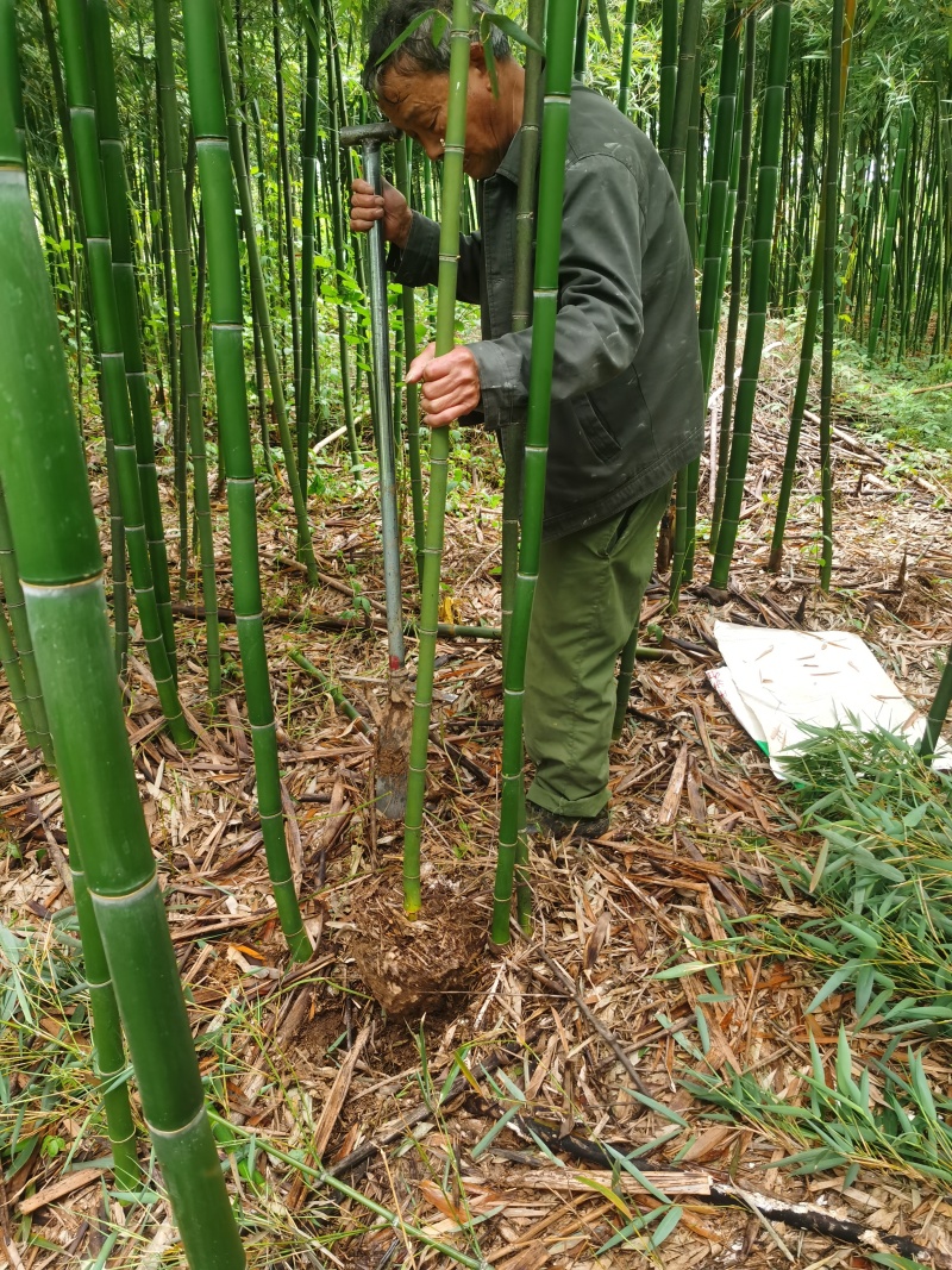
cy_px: 635
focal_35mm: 27
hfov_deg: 51.3
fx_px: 990
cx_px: 476
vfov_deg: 65.3
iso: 160
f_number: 1.6
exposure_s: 1/120
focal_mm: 5.56
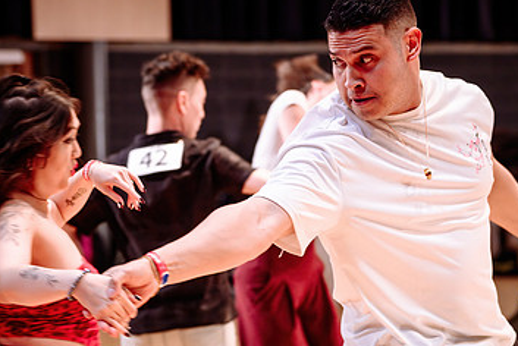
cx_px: 66
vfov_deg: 13.7
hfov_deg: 20.0
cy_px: 255
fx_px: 1440
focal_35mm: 100
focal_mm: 50
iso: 1600
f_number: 2
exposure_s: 1/200
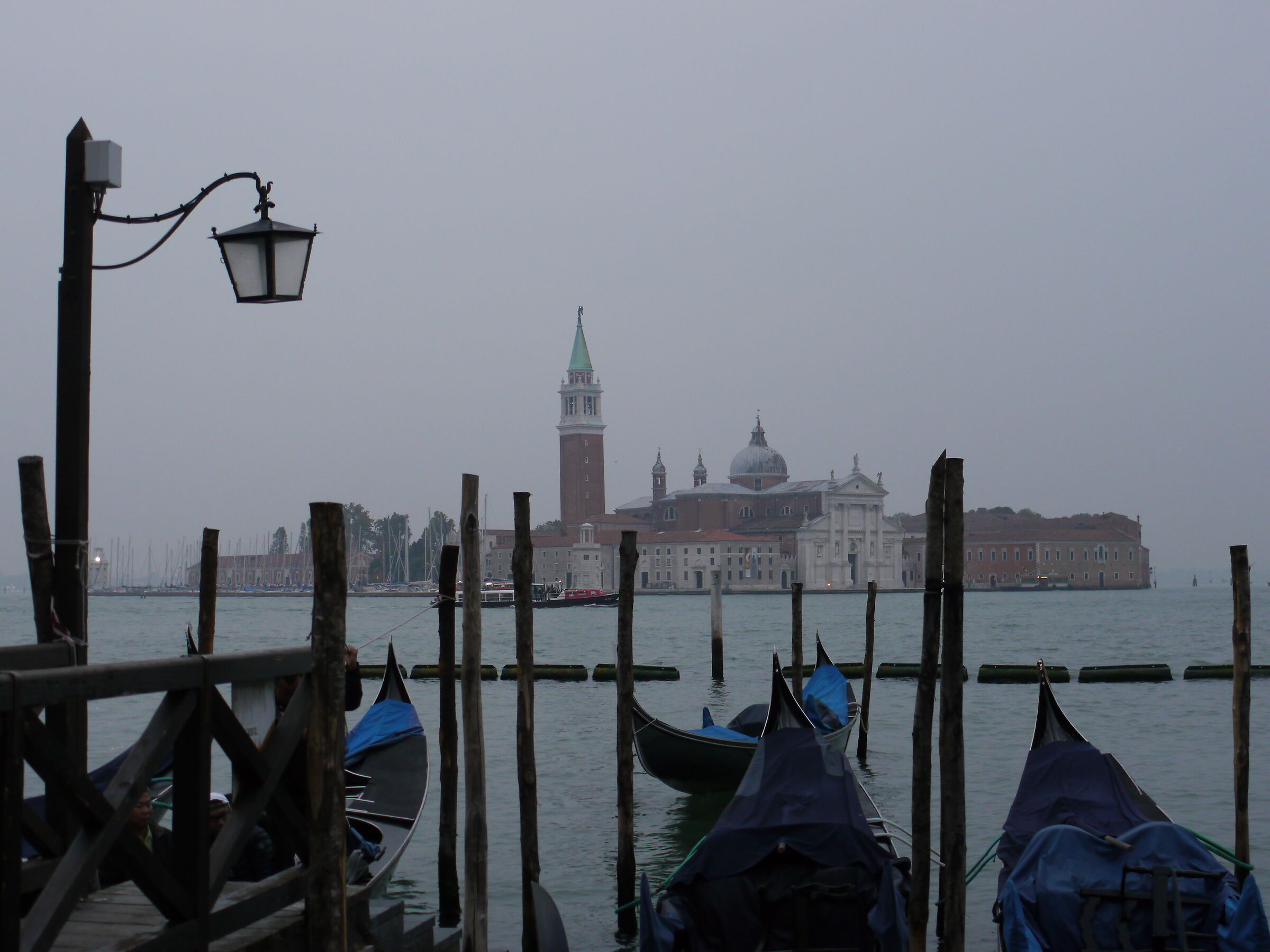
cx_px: 635
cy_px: 476
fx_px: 1908
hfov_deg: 36.8
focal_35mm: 52
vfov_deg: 28.0
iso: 500
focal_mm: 26
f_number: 5
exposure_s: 1/60
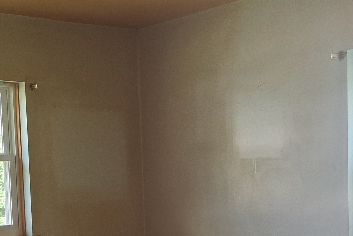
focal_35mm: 71
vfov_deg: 18.7
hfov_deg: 28.4
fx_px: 696
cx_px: 189
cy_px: 227
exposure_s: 1/100
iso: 25
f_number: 1.8
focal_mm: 4
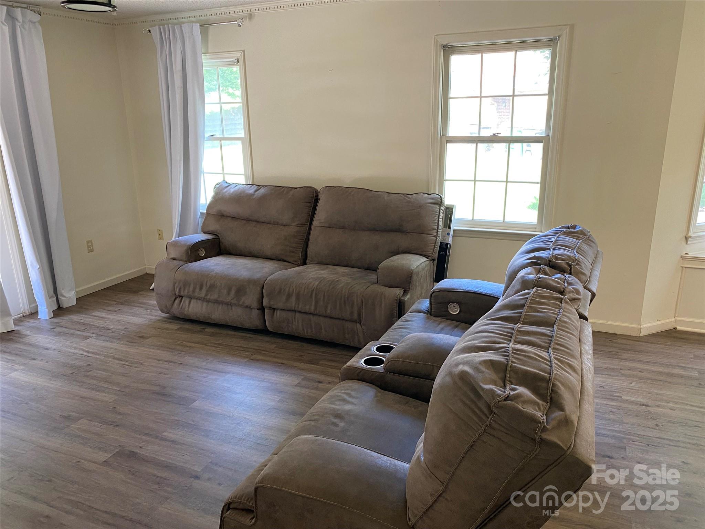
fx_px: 530
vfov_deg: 53.1
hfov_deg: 67.3
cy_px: 264
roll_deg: +1.5
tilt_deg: -16.6
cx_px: 352
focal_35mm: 26
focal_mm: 4.25
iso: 160
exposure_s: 1/60
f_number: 1.8
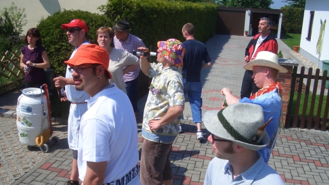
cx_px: 162
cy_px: 118
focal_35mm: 39
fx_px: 340
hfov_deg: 51.6
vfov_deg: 30.3
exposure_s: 1/640
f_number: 4.3
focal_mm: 5.8
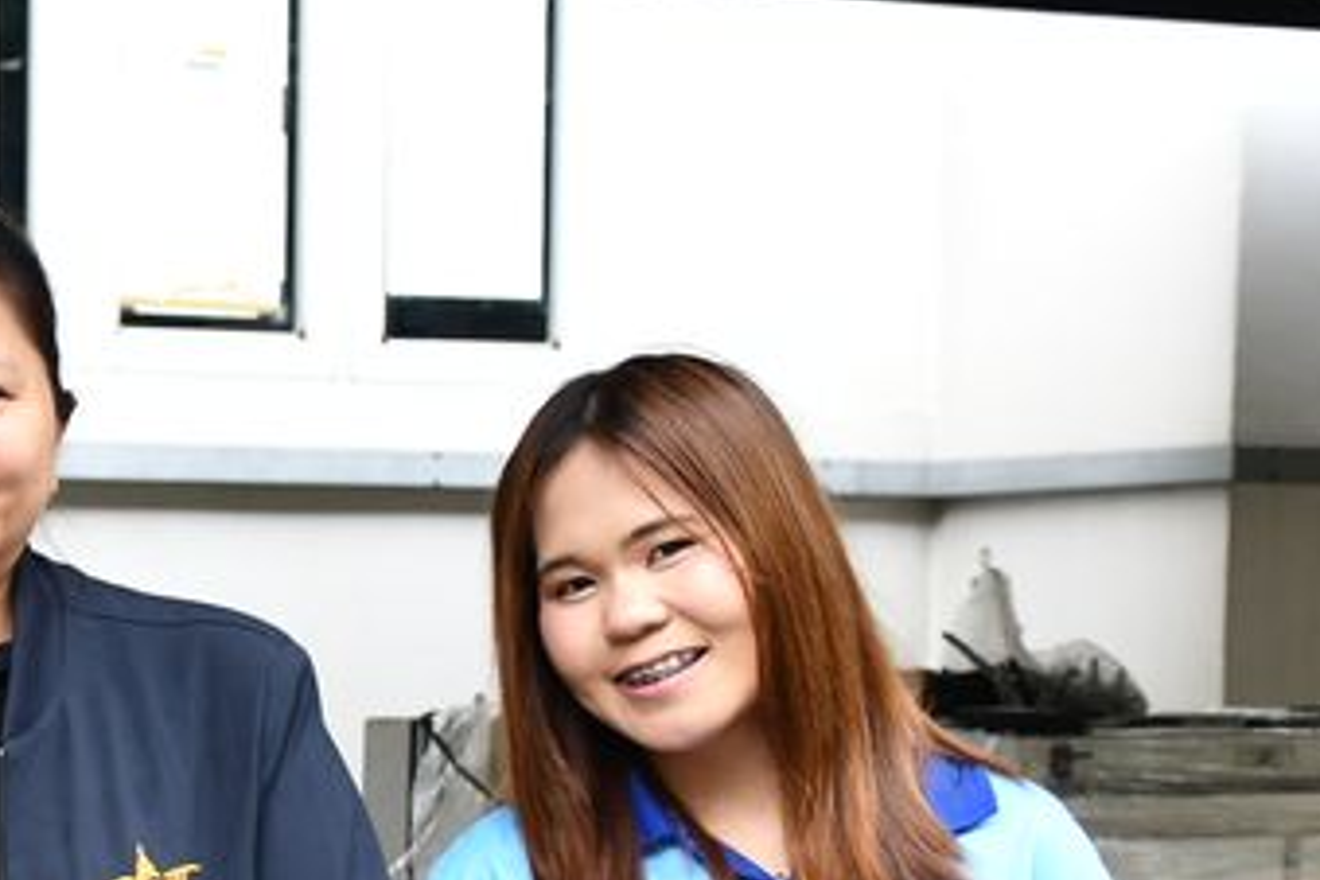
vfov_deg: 10.7
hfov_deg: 15.1
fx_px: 4656
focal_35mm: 127
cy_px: 936
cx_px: -584
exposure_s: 1/250
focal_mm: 28
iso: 560
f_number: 4
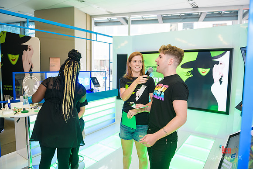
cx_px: 126
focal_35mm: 24
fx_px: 169
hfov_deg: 73.7
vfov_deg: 53.2
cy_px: 84
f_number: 3.2
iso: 400
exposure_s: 1/125
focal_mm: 24
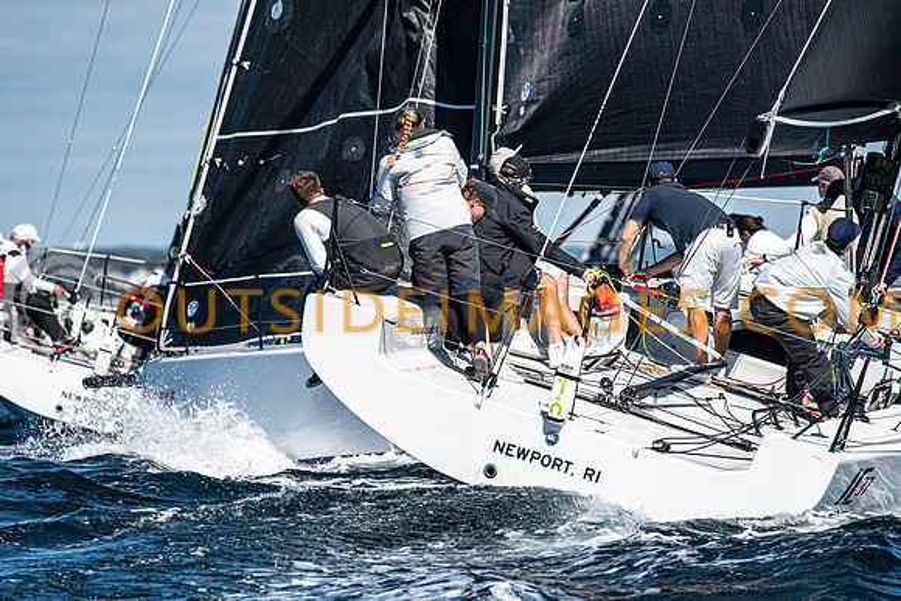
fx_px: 11265
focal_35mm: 450
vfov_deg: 3.1
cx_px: 450
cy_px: 300
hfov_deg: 4.6
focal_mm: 300
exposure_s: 1/3200
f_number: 5
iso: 320
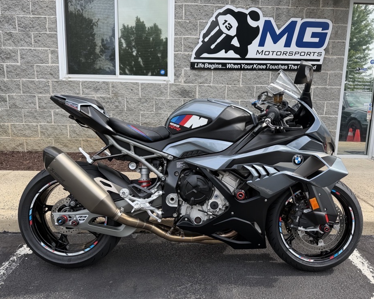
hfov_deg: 66.0
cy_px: 150
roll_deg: -0.6
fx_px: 288
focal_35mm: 26
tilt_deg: -12.6
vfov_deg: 54.9
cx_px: 191
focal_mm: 6.76
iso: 80
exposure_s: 1/1464
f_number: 1.78
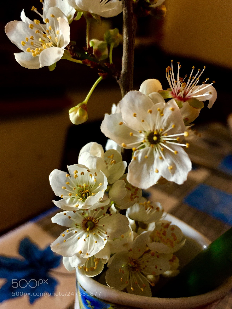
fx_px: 259
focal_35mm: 29
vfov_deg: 61.7
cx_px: 116
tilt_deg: -20.8
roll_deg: -5.1
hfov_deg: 48.2
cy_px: 154
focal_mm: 4.15
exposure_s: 1/33
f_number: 2.2
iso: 200
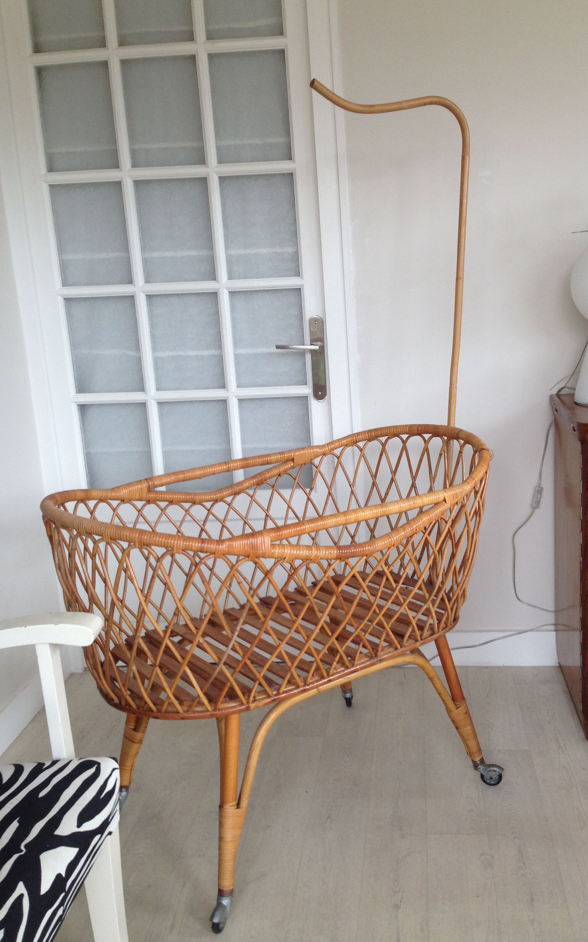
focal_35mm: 36
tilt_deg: -9.6
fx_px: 923
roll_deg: +3.0
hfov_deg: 35.2
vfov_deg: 54.0
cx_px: 346
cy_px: 465
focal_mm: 4.12
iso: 64
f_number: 2.4
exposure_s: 1/60
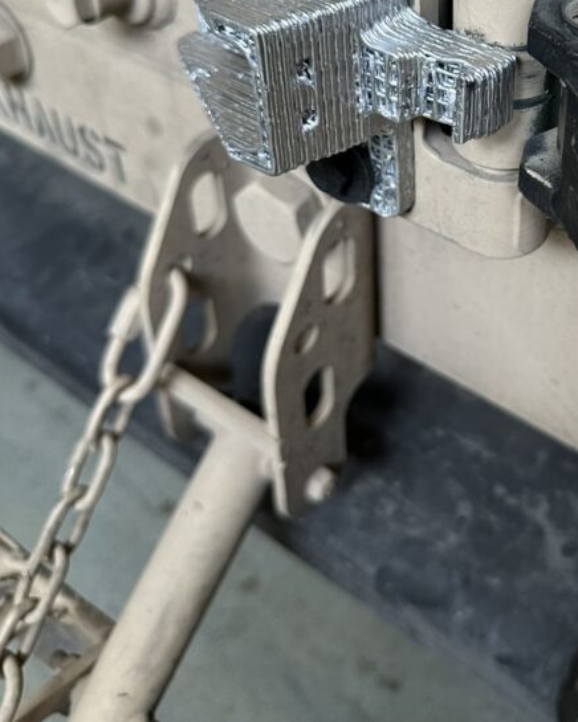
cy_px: 115
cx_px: 497
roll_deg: -3.4
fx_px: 941
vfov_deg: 39.8
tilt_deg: -35.1
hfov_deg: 32.8
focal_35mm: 44
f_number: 1.78
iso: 200
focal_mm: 6.86
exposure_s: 1/50
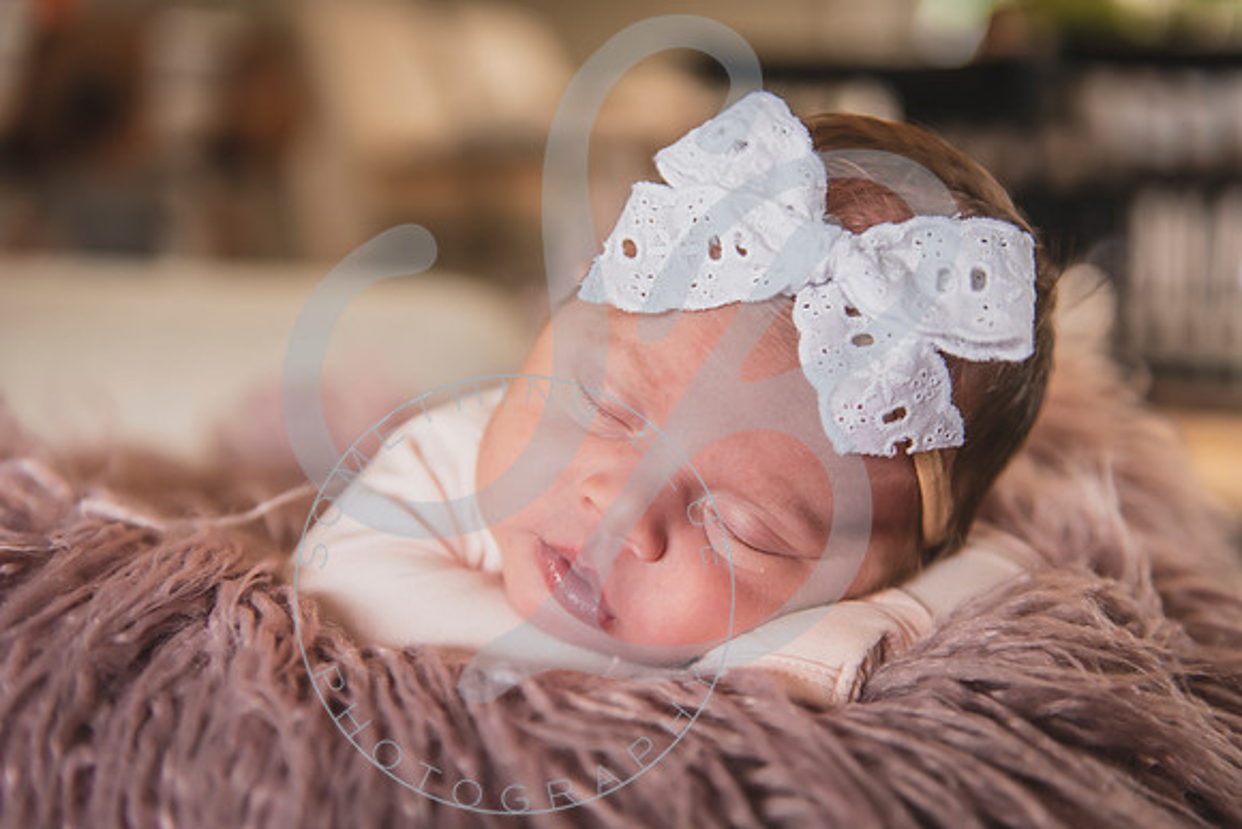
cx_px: 621
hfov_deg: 43.6
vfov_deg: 29.9
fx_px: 1553
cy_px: 414
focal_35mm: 45
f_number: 2.8
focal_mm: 45
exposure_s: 1/250
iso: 1000
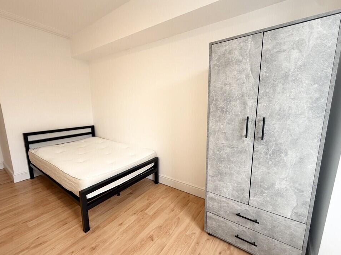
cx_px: 169
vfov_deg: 81.7
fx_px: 148
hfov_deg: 98.2
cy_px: 130
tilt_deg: -10.0
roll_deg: -0.6
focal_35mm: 15
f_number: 2.2
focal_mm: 2.22
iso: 160
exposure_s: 1/121
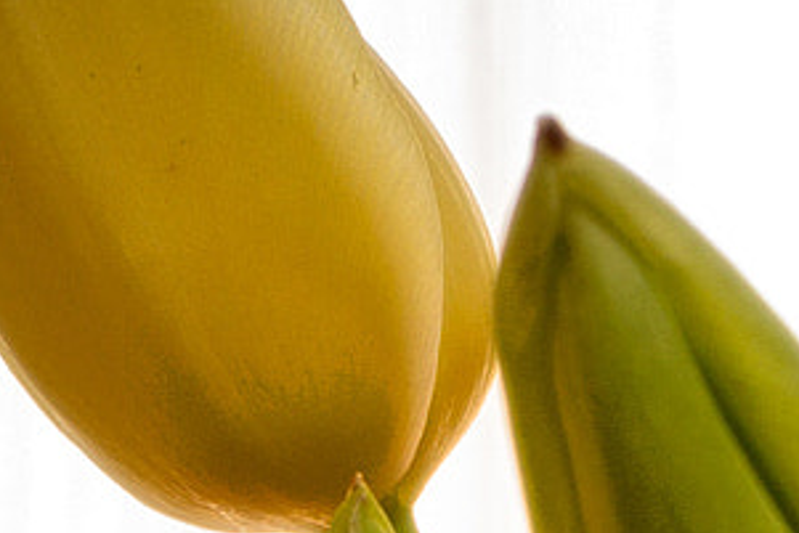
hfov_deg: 7.1
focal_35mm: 279
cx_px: 1566
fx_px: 6187
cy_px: 536
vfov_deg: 4.9
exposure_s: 1/1.25
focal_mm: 35
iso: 100
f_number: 11
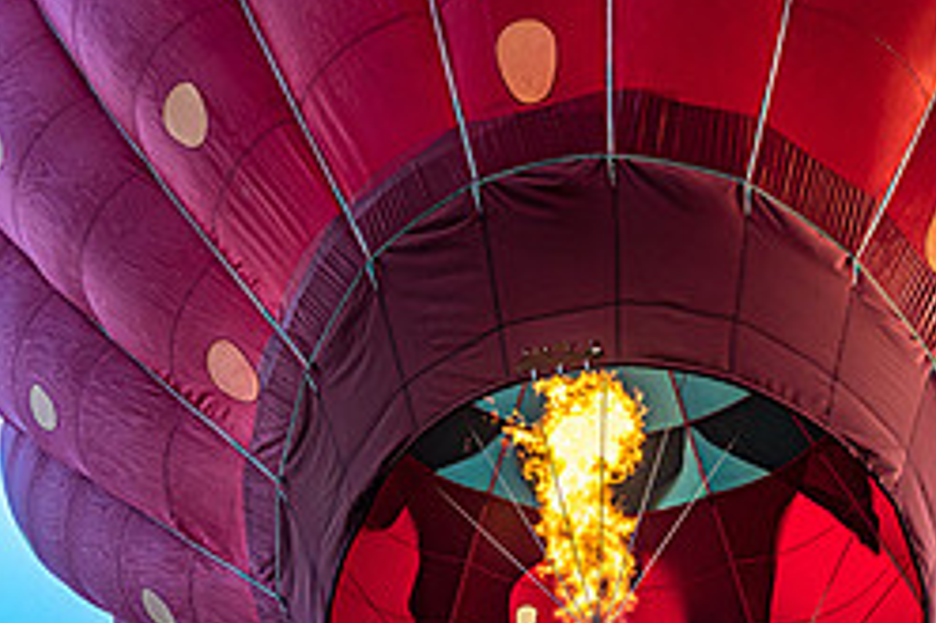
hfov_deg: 40.3
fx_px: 1273
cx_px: 536
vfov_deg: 27.0
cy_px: 495
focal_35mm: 49
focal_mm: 18
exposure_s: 1/250
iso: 400
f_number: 5.6
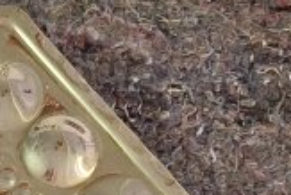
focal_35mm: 176
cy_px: 462
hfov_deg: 10.7
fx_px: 1424
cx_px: -282
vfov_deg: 7.3
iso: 200
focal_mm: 5.54
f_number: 1.8
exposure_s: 1/50
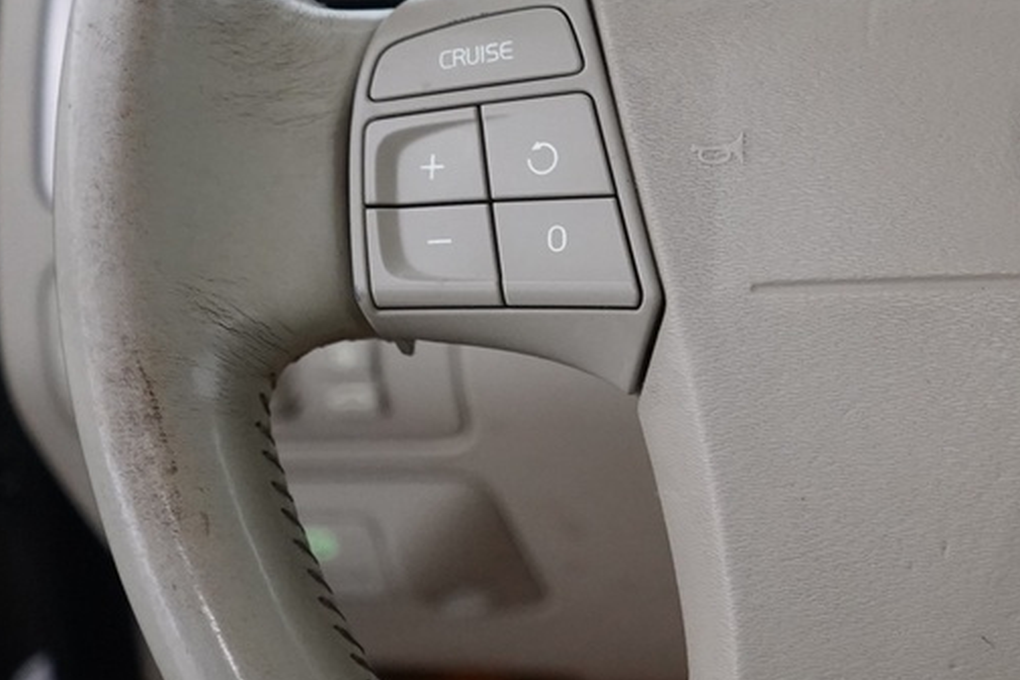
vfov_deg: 15.1
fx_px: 2550
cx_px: 1125
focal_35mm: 90
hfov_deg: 21.4
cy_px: 198
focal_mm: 28
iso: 3200
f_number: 3.5
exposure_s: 1/60
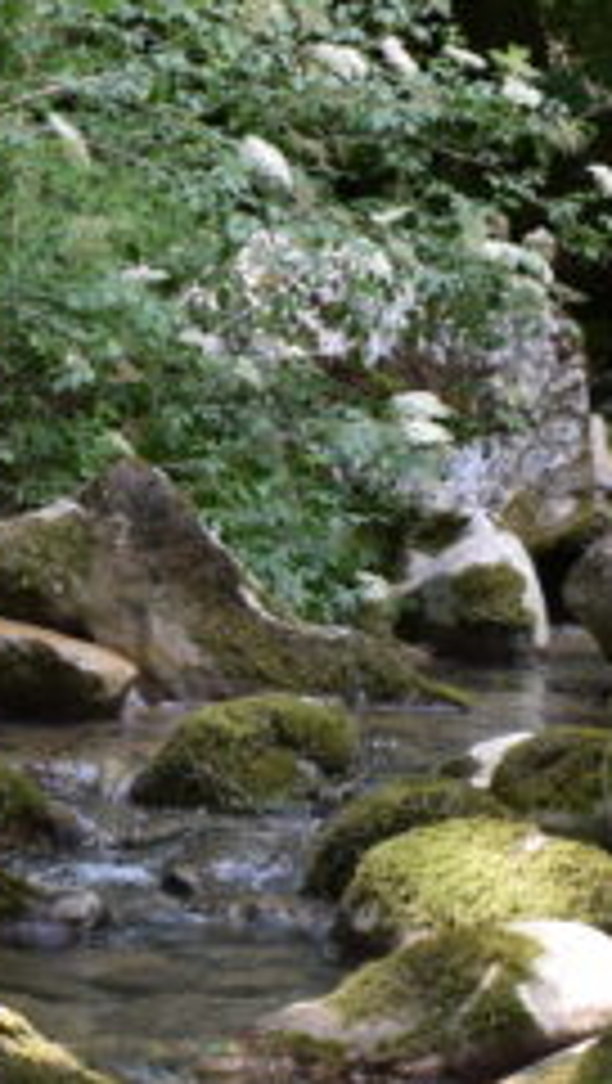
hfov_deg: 13.0
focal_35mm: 90
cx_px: -212
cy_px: 670
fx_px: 2590
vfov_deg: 23.6
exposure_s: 1/125
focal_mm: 18
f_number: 5
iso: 800
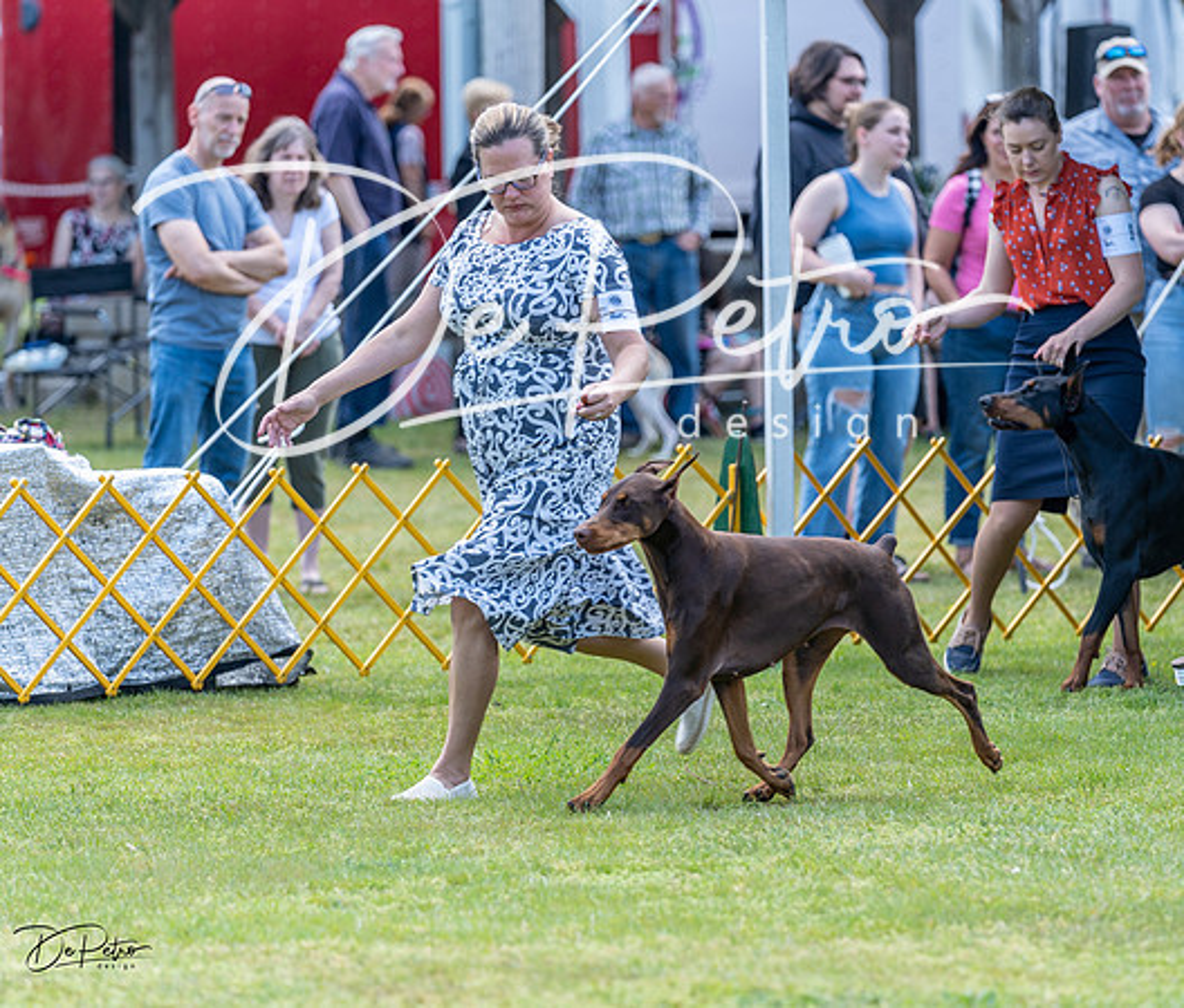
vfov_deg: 6.8
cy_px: 515
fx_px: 8545
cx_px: 704
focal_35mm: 238
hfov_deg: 7.9
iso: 100
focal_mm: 171
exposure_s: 1/500
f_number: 3.2
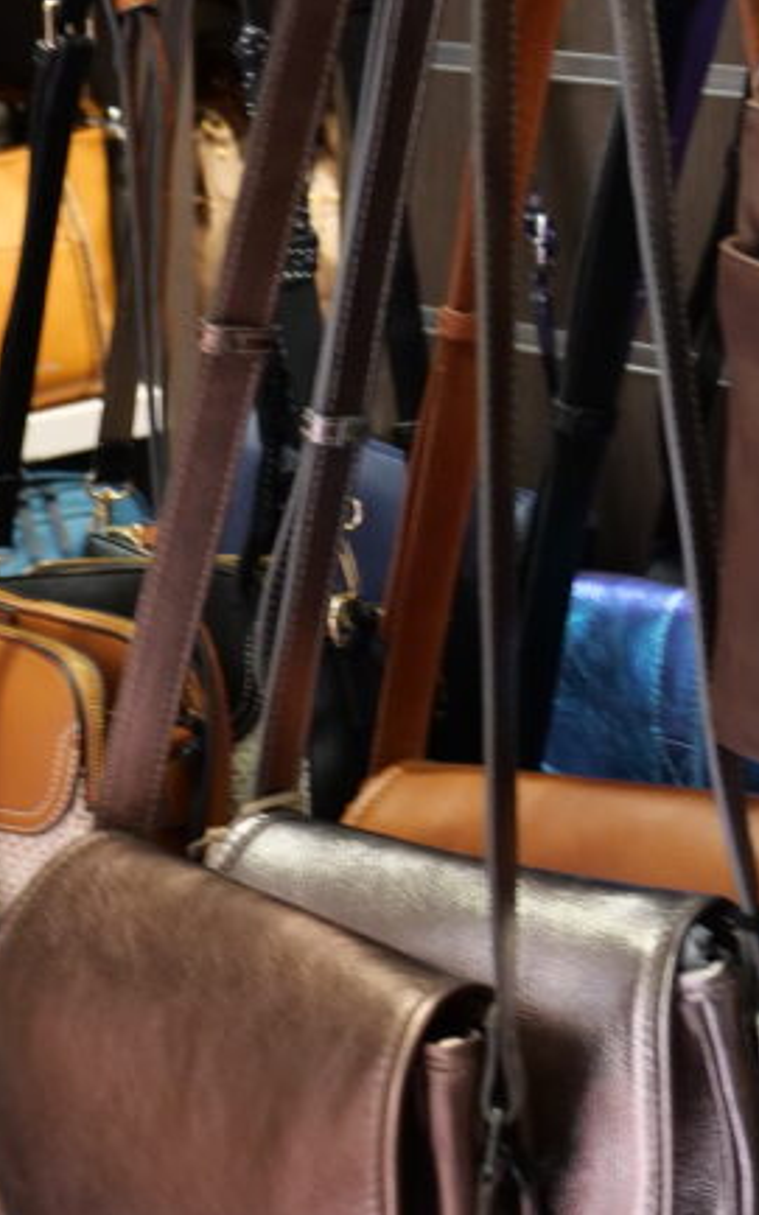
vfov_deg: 24.2
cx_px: 336
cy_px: 398
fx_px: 2815
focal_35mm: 85
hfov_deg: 15.4
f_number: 3.1
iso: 1250
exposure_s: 1/60
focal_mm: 17
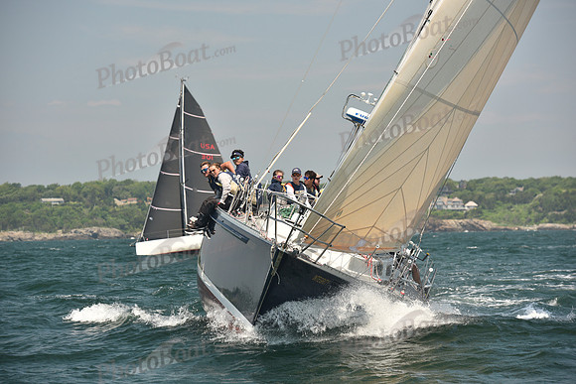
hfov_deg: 15.2
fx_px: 2160
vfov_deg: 10.2
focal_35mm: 135
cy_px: 192
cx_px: 288
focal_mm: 135
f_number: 5
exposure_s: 1/640
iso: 250
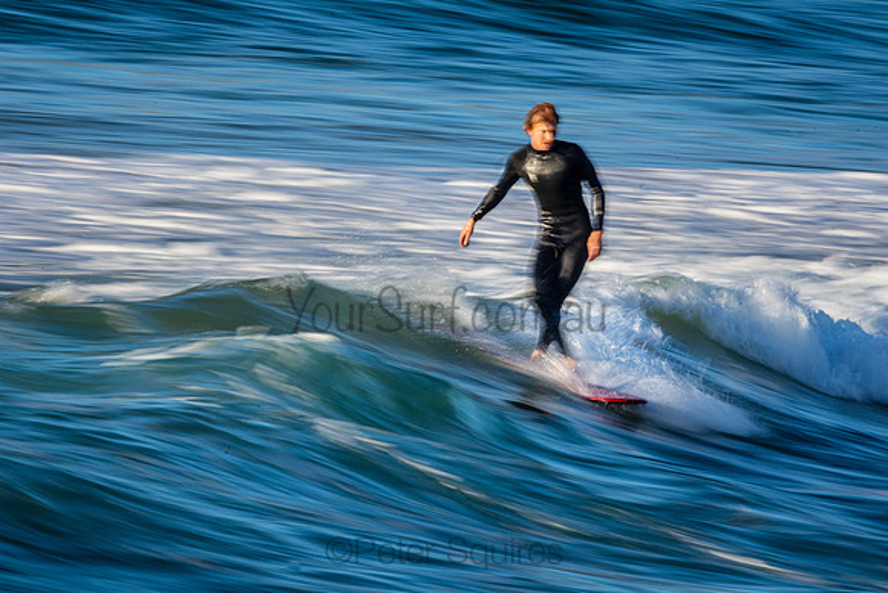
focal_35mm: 750
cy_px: 296
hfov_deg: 2.7
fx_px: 18503
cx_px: 444
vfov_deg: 1.8
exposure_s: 1/15
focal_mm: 500
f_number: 29
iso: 100
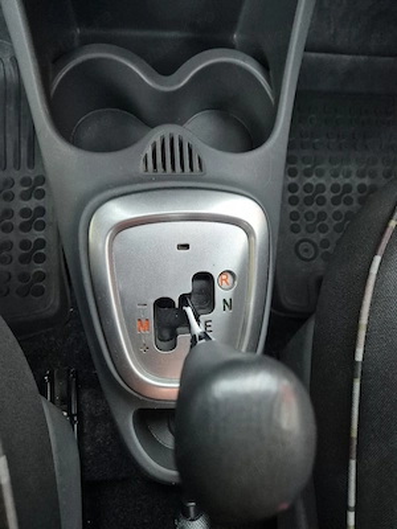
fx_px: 352
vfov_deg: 73.9
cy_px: 264
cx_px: 198
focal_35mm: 23
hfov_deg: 58.9
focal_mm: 5.4
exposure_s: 1/100
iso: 1600
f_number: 1.8
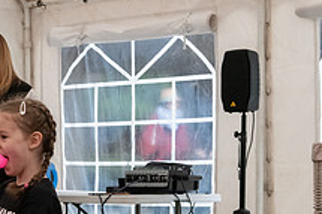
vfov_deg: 10.0
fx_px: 1207
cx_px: -79
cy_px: 237
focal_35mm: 135
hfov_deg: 14.6
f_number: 8
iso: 4500
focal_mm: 50
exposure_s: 1/800
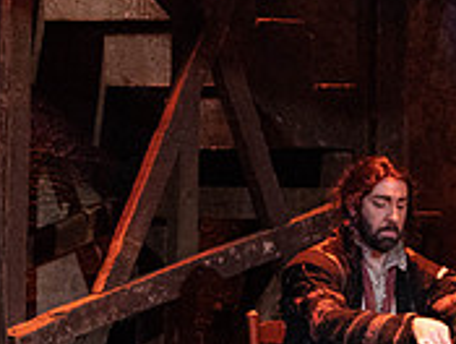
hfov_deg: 3.1
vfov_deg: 2.3
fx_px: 8395
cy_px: 150
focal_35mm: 636
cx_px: 406
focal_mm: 200
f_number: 5.6
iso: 12800
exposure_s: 1/200
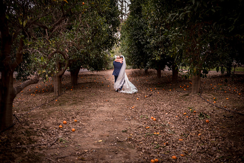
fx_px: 271
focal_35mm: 40
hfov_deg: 48.5
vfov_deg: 33.4
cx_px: 122
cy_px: 82
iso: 100
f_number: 2
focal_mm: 40
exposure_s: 1/80
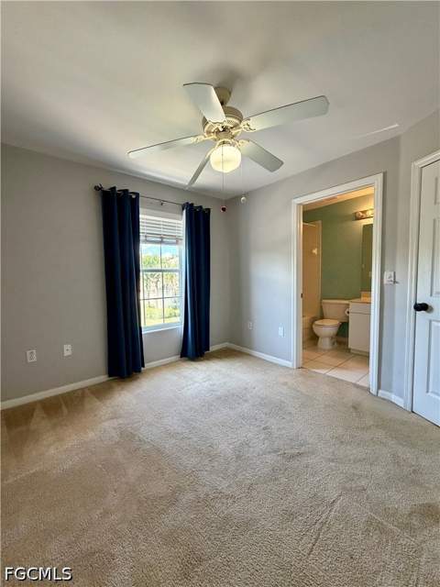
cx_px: 220
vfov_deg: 102.1
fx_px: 237
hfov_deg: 85.7
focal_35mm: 14
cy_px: 294
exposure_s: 1/120
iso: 250
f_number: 2.2
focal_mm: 2.22
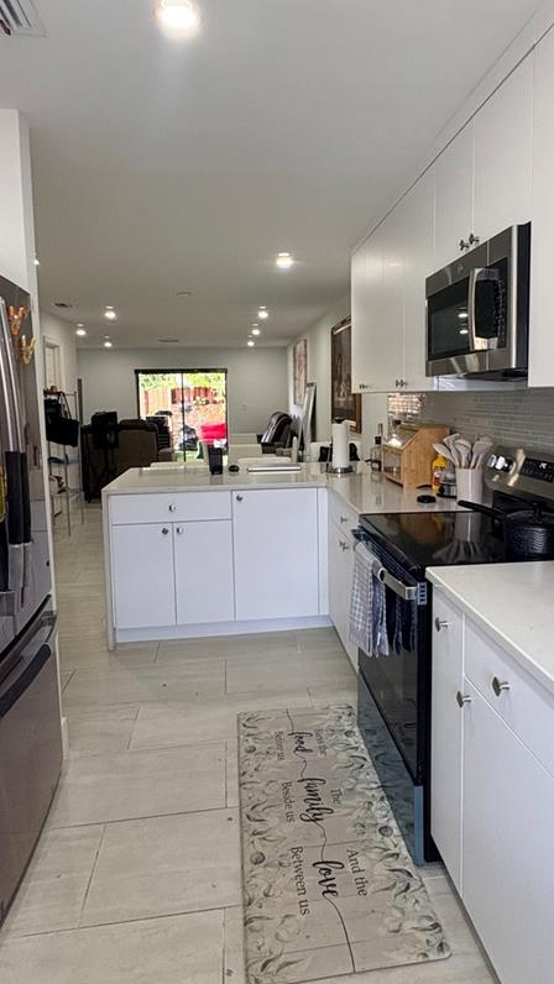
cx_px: 309
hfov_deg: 49.4
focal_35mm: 23
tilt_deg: -3.8
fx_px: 600
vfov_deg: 78.5
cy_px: 444
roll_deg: +0.6
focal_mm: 2.22
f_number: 2.2
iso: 250
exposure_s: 1/99
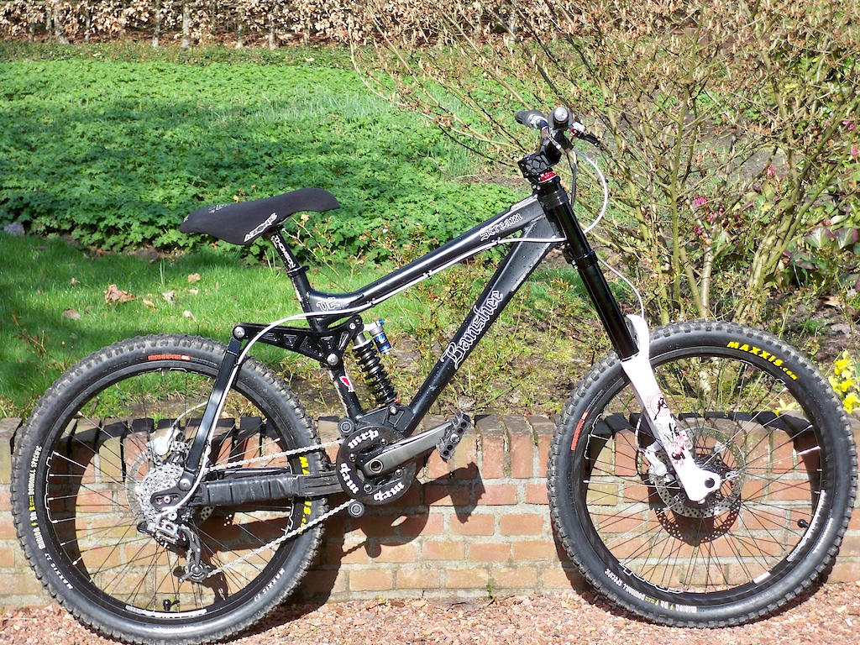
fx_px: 2112
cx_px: 430
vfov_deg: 17.4
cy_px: 322
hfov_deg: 23.0
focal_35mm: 85
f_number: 5.1
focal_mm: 15.1
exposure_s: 1/200
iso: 80
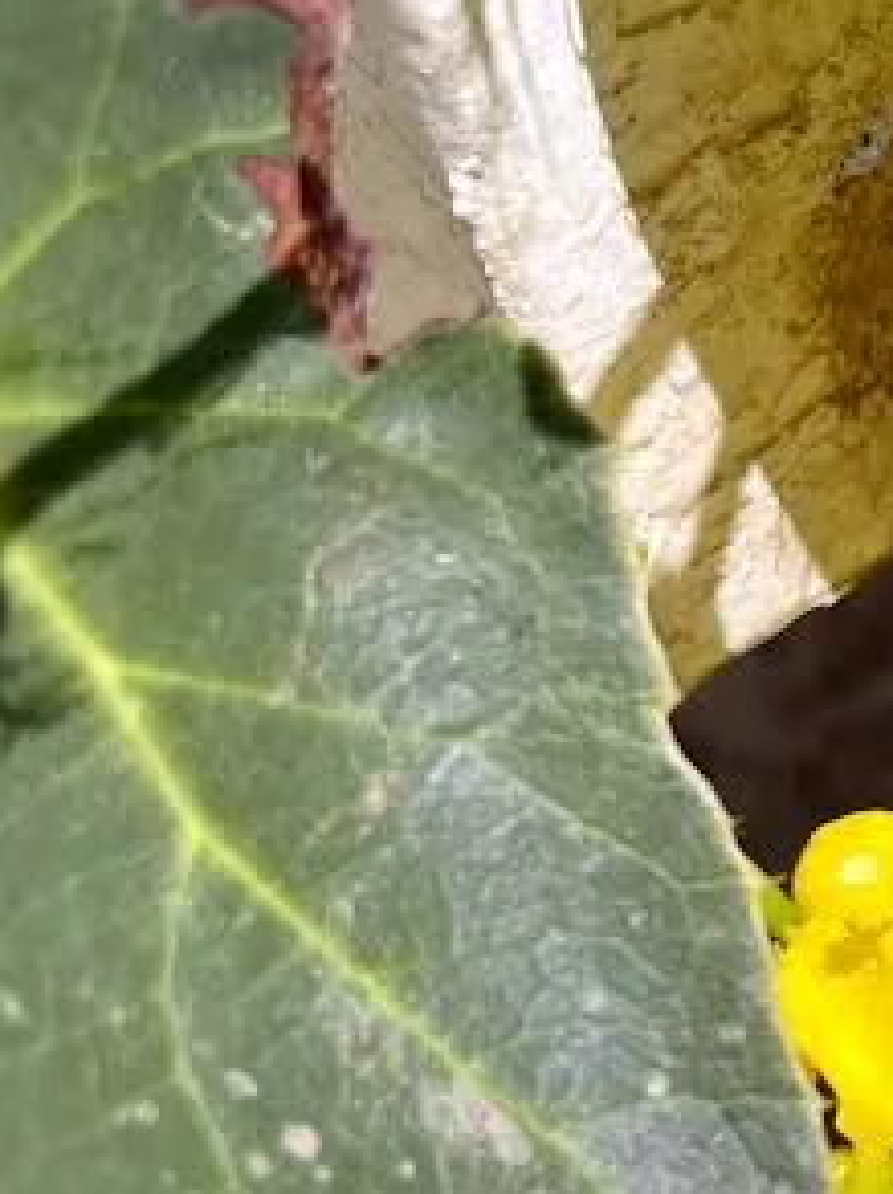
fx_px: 3137
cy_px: 481
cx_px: 1823
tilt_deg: -50.0
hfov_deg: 13.7
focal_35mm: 91
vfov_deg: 21.5
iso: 32
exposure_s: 1/3205
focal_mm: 4.2
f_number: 1.6
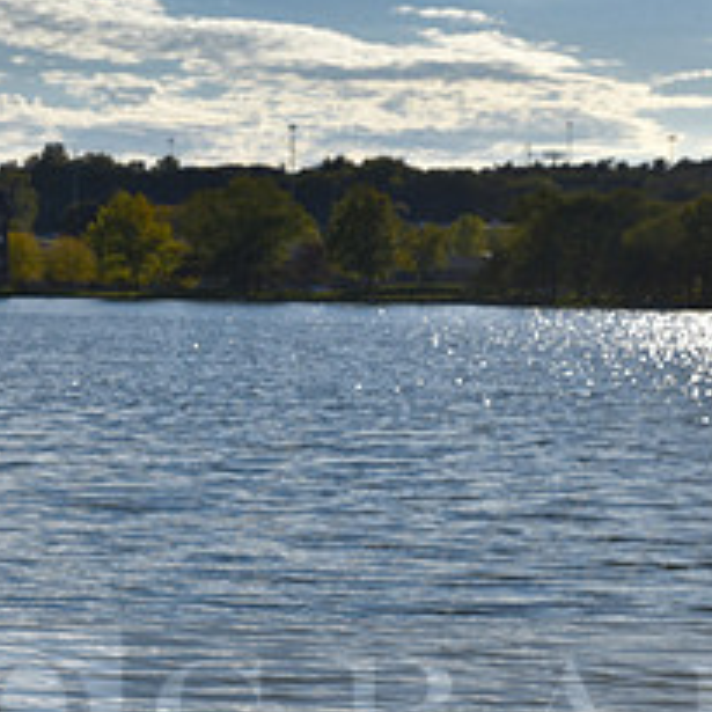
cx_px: 236
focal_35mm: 132
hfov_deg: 13.2
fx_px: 3072
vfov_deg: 13.2
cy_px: 571
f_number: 13
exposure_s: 1/640
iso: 200
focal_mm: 55
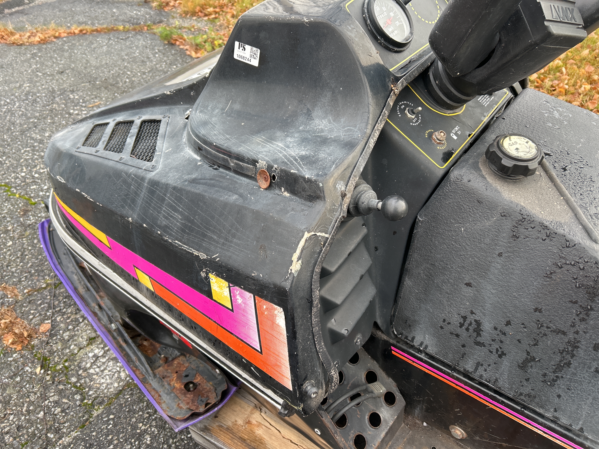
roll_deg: +8.2
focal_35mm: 26
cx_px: 300
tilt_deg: -43.8
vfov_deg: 53.1
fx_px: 450
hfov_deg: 67.3
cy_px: 224
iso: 64
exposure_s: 1/121
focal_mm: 5.7
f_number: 1.5
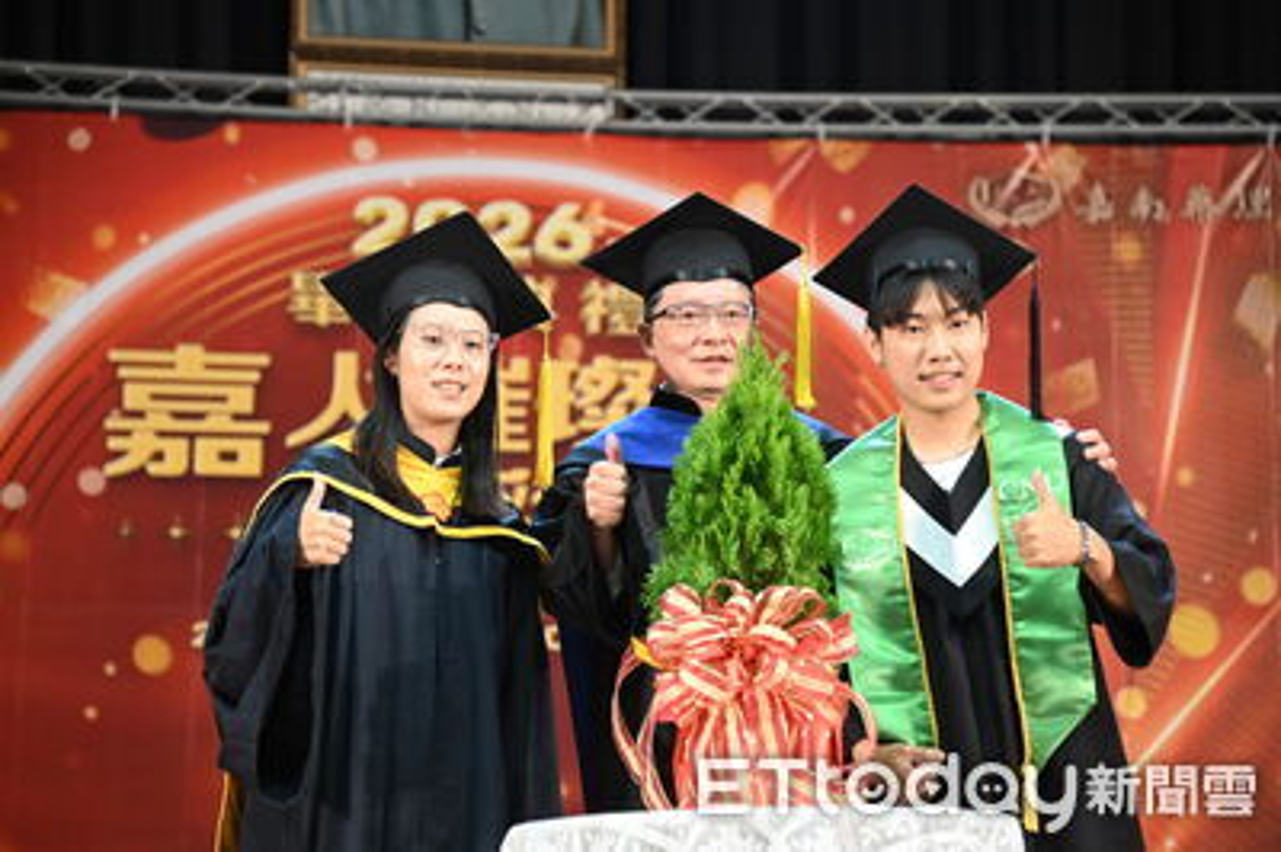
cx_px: 640
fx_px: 3378
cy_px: 426
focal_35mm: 95
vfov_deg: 14.4
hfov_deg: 21.5
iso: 3200
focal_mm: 95
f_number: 4
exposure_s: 1/250
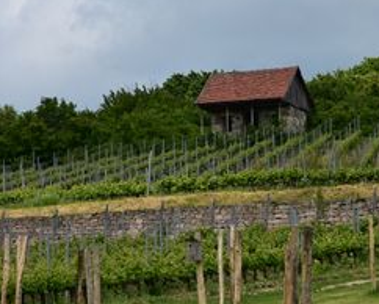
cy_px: 124
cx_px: 323
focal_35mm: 313
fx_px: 3514
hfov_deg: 6.2
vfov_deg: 5.0
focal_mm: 105
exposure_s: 1/160
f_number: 11
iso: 100
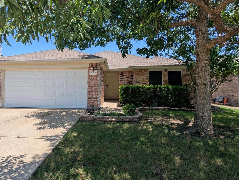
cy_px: 78
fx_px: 131
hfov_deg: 83.8
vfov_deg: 68.5
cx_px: 99
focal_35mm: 19
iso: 51
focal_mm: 2.35
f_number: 2.2
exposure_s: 1/1176
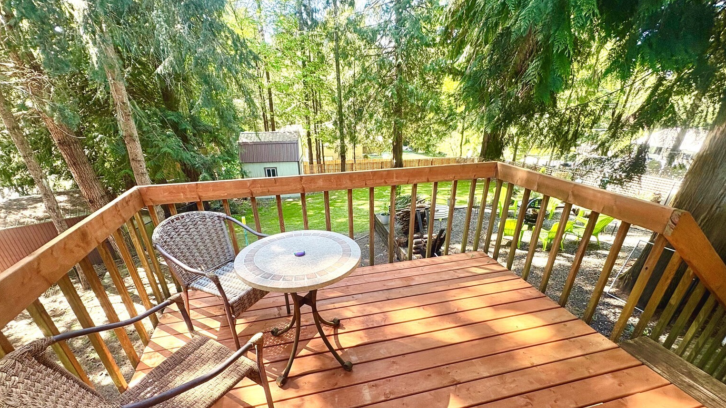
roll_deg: +2.1
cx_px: 353
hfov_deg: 99.3
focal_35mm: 16
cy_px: 253
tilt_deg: -27.3
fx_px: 308
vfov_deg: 66.2
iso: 100
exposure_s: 1/99
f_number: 2.2
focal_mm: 2.22
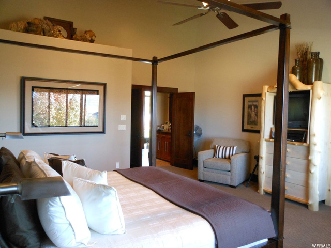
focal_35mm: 28
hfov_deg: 63.4
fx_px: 268
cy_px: 124
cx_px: 166
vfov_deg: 49.7
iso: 400
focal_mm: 5
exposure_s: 1/15
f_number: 3.7
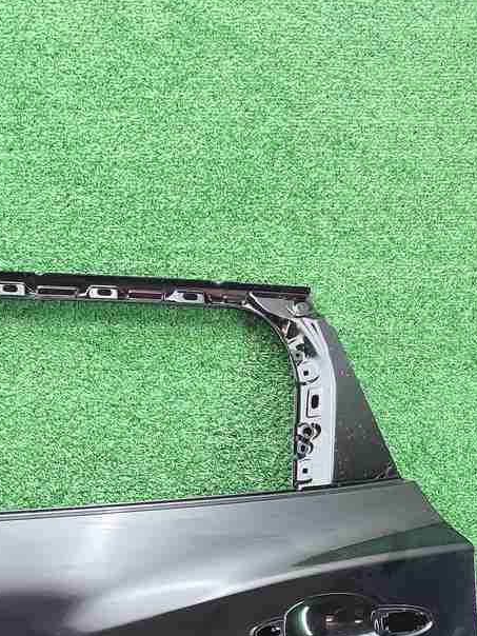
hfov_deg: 23.1
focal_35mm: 62
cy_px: 731
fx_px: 1139
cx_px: 64
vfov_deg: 27.9
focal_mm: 5.4
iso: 284
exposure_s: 1/50
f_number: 1.8
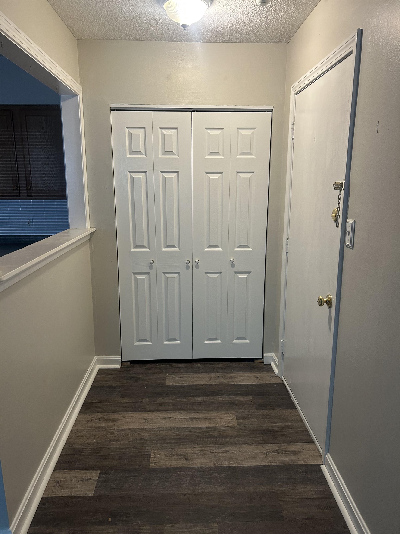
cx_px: 200
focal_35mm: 26
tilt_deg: -11.9
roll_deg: -0.3
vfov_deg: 67.3
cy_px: 267
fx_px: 401
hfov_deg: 53.1
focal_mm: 5.7
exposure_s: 1/60
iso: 125
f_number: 1.5
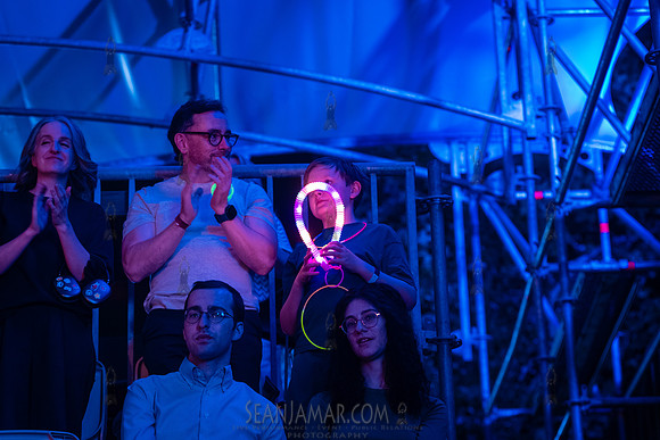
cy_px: 220
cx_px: 330
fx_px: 1925
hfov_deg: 19.5
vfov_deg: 13.0
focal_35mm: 105
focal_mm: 105
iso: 6400
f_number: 3.5
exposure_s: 1/60
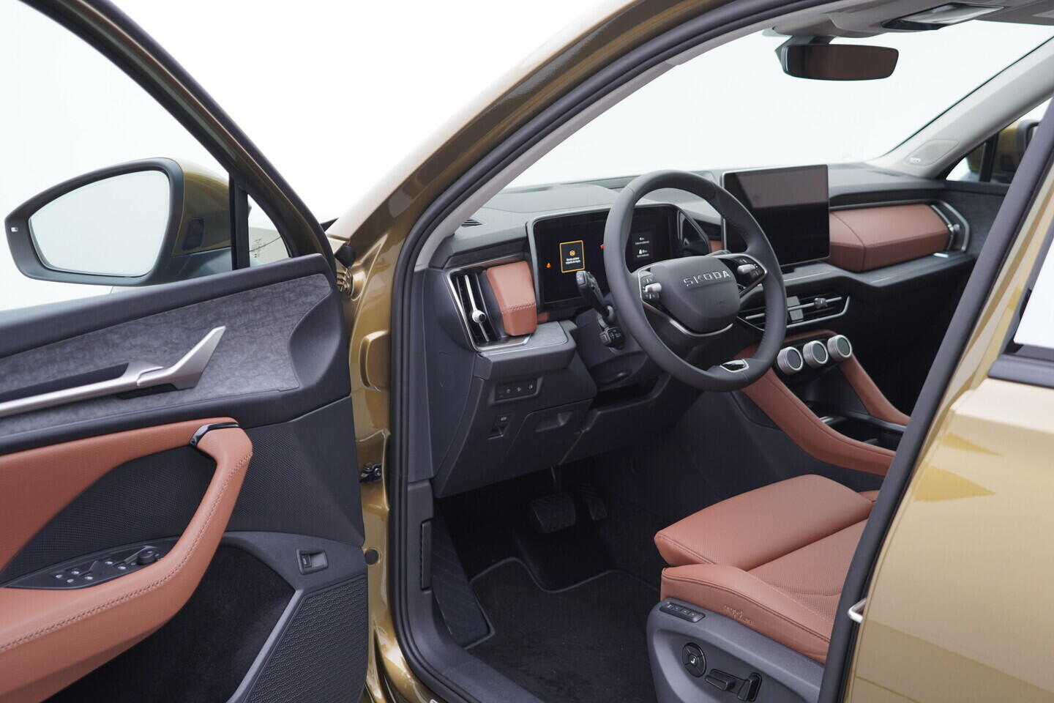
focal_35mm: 36
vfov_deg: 36.9
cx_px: 527
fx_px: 1054
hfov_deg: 53.1
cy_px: 352
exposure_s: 1/40
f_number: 2.8
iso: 125
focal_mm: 24
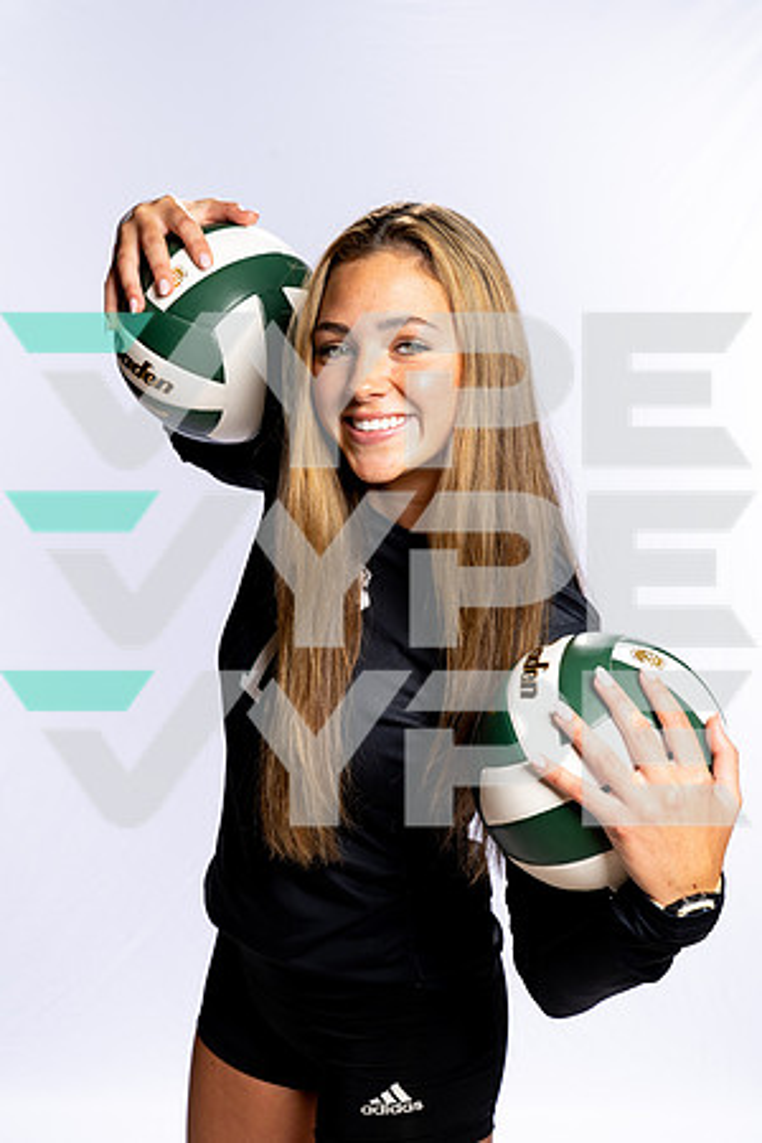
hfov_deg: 23.4
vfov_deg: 34.5
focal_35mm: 58
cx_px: 381
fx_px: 1841
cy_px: 572
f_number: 8
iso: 160
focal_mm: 58
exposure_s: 1/250
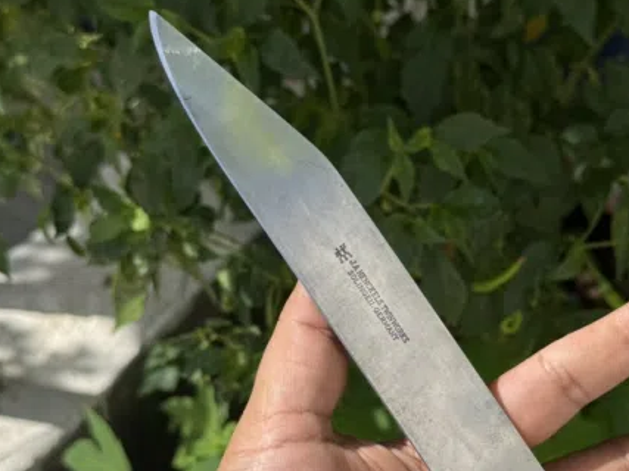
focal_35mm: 36
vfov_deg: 39.2
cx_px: 463
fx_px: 654
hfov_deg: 49.6
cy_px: 309
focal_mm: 6.76
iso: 80
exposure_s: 1/4310
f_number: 1.78
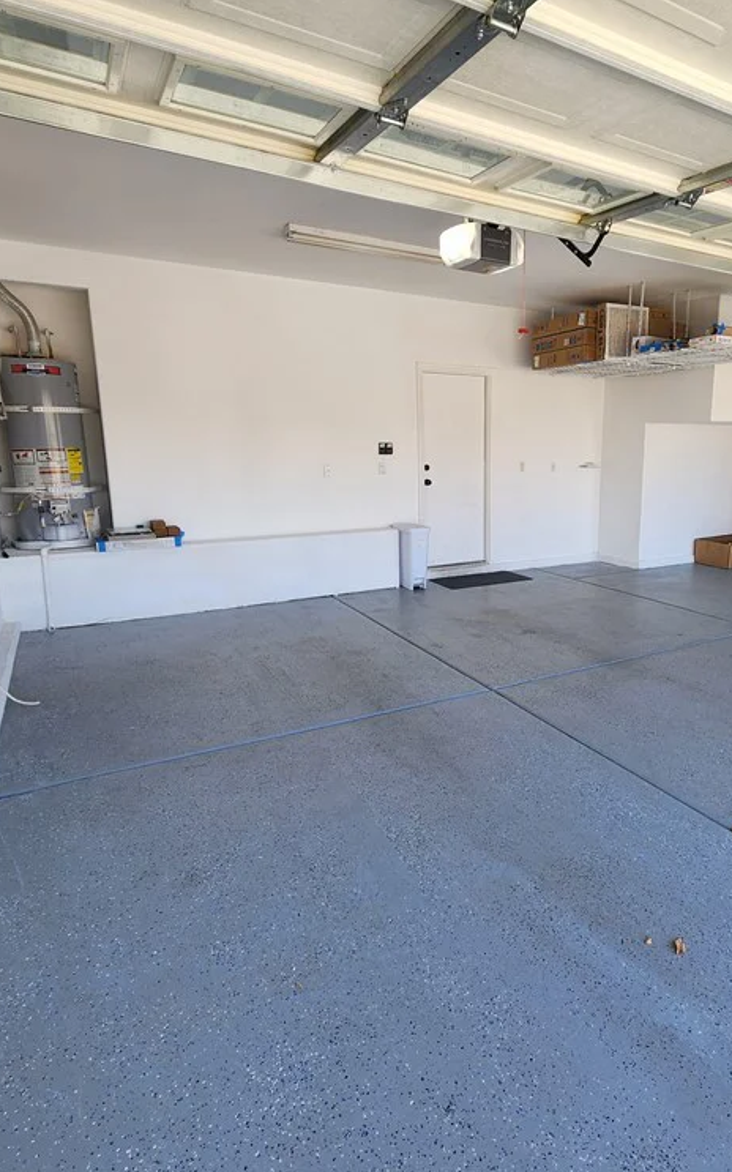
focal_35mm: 19
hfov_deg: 61.0
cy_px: 579
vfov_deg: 88.0
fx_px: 607
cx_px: 475
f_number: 2.2
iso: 50
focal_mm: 2.2
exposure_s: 1/149
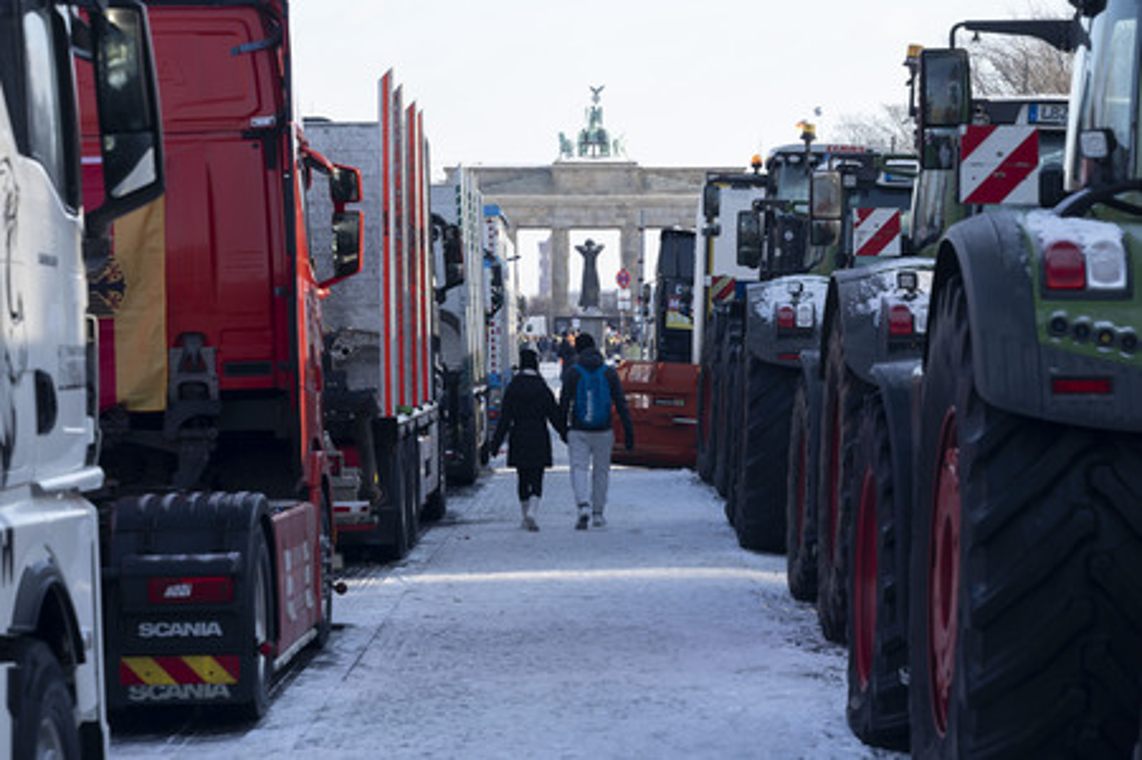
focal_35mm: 105
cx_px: 571
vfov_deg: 13.0
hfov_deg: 19.5
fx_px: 3328
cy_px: 380
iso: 125
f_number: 5
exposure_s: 1/160
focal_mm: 70
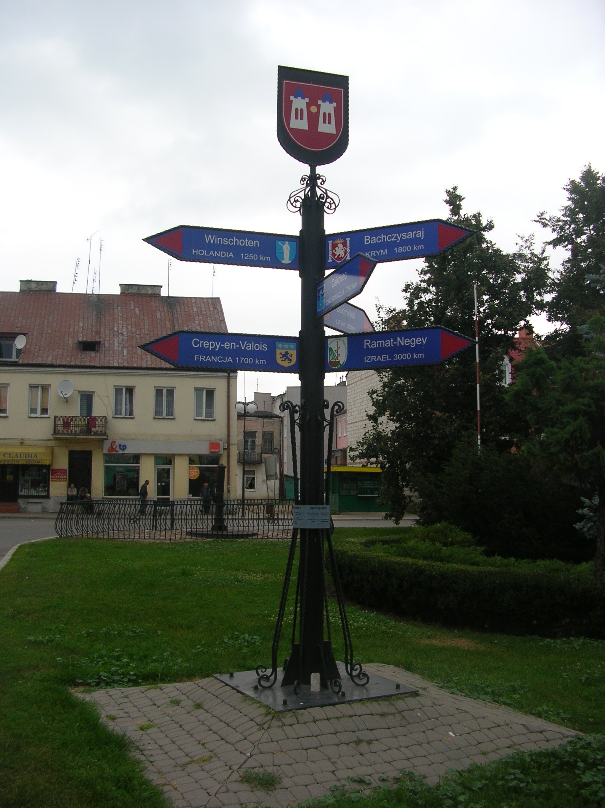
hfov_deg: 40.6
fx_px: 817
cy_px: 404
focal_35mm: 35
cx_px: 302
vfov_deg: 52.7
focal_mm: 5.8
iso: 50
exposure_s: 1/238
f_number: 2.8
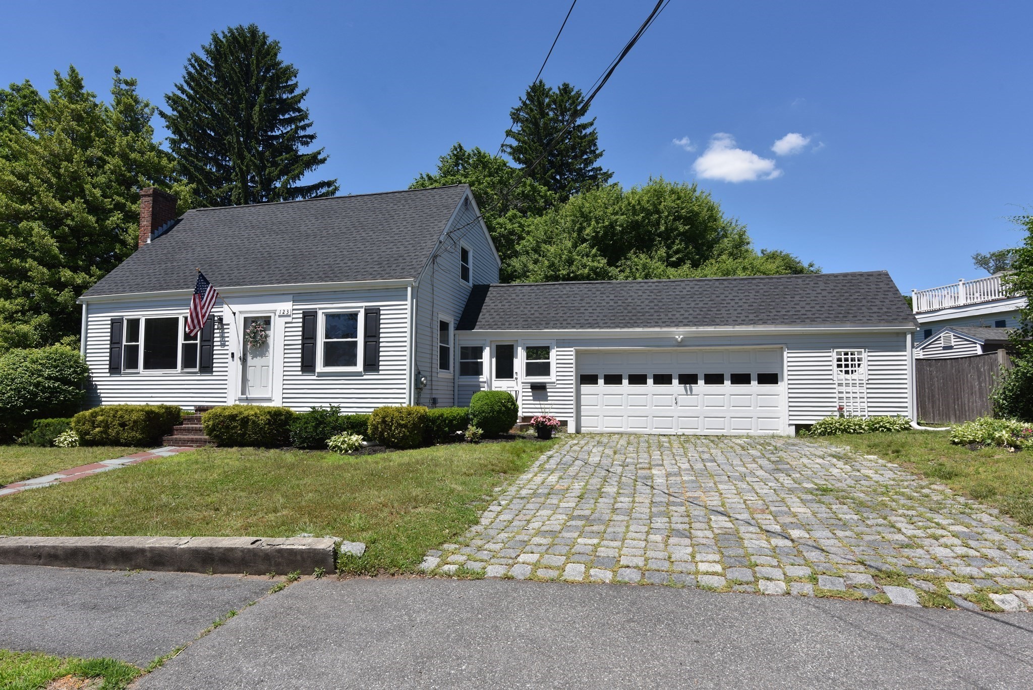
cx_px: 516
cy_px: 345
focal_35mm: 20
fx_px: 574
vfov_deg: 62.0
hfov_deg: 84.0
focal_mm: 20
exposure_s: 1/640
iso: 400
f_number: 13
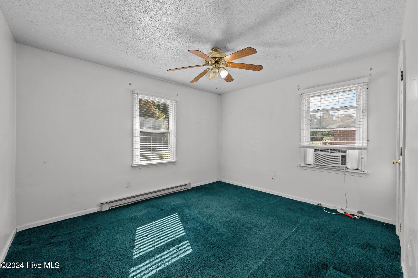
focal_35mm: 14
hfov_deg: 104.3
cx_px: 209
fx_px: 162
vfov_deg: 81.1
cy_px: 139
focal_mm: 14
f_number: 8
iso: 250
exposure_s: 1/8
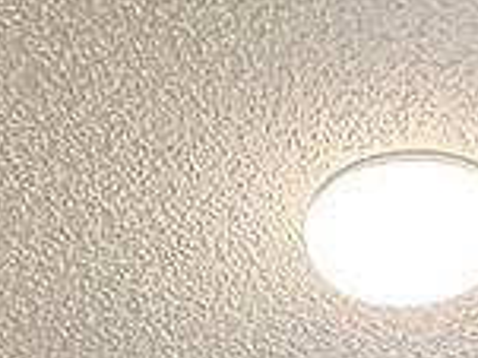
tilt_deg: -6.0
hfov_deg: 20.6
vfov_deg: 10.4
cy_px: 1106
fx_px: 1311
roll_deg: -0.1
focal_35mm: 95
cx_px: 285
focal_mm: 2.22
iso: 200
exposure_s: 1/60
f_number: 2.2
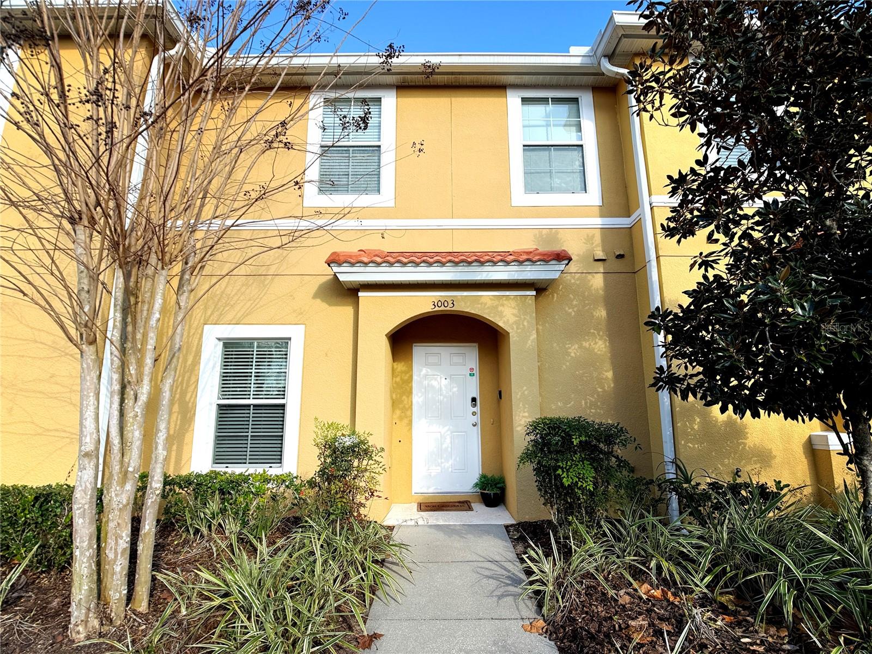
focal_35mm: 24
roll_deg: +0.1
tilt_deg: +11.3
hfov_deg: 71.6
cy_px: 327
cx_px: 436
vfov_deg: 56.8
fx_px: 605
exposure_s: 1/1812
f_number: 1.78
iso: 80
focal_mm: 6.76
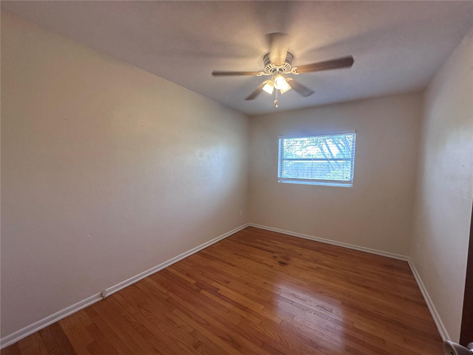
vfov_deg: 85.7
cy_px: 178
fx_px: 191
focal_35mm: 14
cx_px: 236
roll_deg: -0.6
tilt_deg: -3.8
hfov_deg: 102.1
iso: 200
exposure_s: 1/120
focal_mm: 2.22
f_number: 2.2
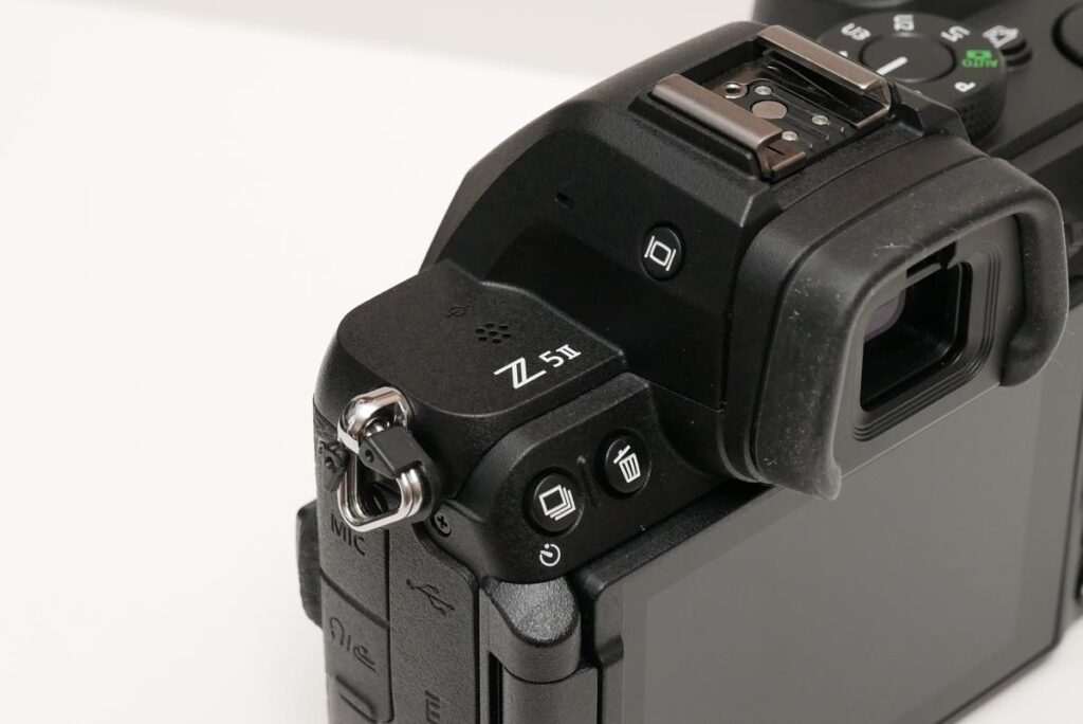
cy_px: 362
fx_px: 3642
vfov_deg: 11.3
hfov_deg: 16.9
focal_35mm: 121
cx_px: 542
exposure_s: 1/60
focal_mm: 34
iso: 800
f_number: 5.6
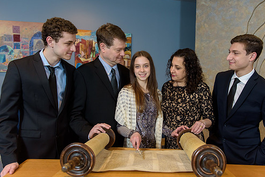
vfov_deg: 40.0
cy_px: 94
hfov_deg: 57.1
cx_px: 147
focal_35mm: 33
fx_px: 243
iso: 800
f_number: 3.2
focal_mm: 28
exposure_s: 1/200
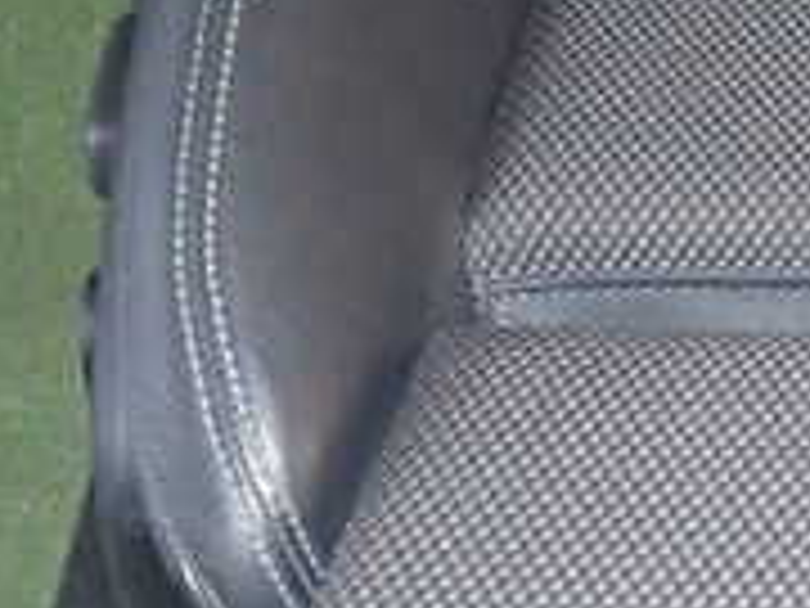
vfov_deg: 14.7
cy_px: 162
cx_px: 1156
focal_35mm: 100
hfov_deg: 17.9
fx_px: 2340
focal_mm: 5.4
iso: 800
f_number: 6.3
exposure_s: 1/30
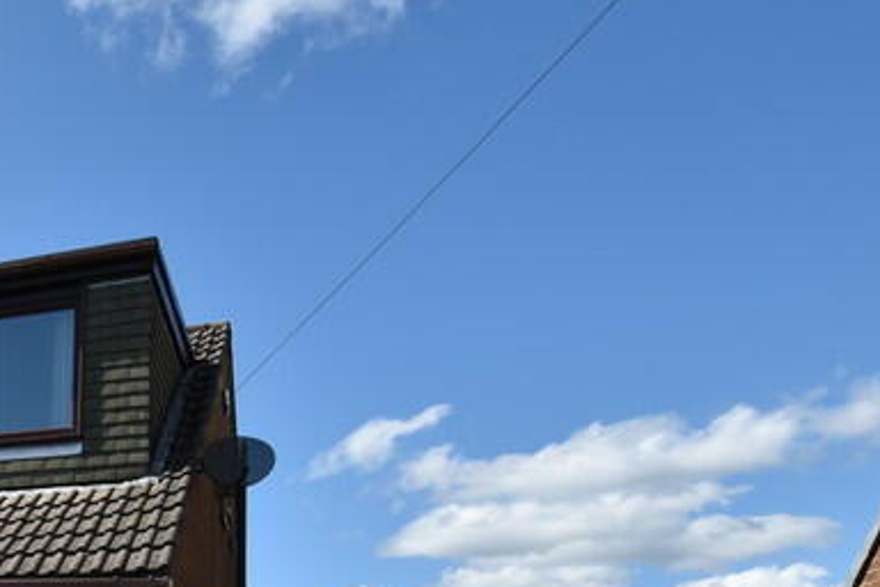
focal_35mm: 40
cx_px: -236
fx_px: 978
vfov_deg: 29.9
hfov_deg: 35.2
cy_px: 652
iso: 100
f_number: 8
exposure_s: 1/250
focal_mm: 10
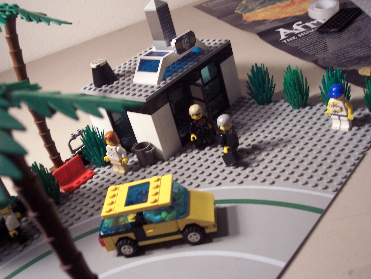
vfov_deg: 34.3
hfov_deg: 44.8
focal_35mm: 42
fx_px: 450
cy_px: 141
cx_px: 188
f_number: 3.4
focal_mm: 8
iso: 200
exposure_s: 1/15
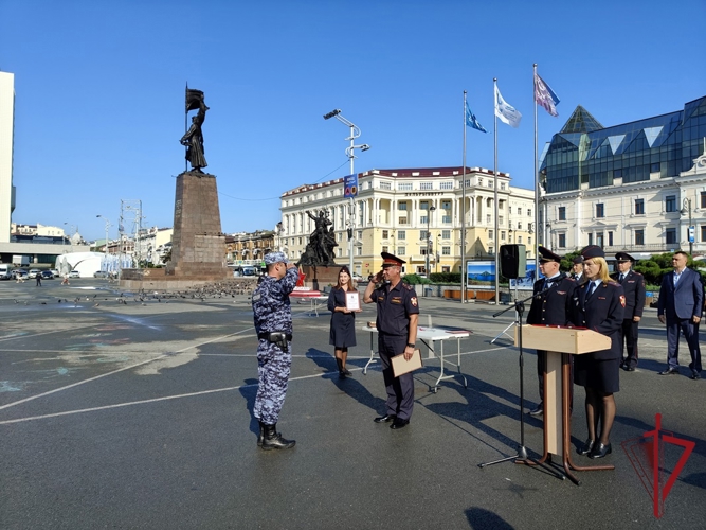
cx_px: 353
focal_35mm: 24
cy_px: 265
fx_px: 489
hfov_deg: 71.6
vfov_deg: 56.8
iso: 64
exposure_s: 1/1840
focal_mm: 5.59
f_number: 1.8
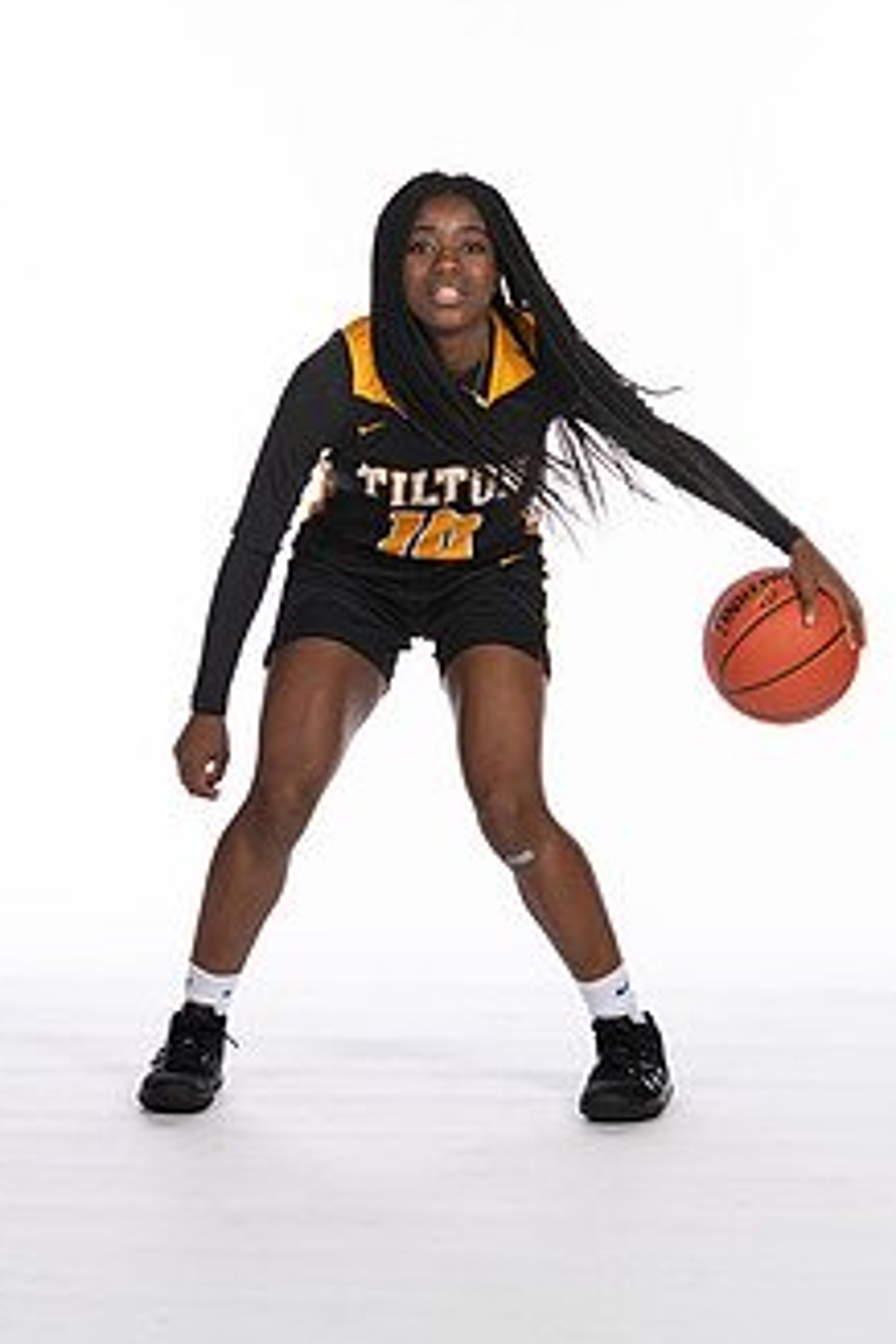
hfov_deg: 8.9
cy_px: 436
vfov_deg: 13.2
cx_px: 522
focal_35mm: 155
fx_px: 5786
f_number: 5.6
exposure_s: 1/100
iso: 100
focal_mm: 75
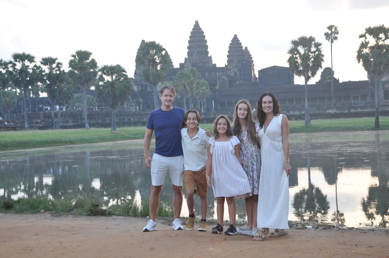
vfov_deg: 26.4
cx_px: 194
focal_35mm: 51
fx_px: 550
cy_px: 129
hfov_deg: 38.9
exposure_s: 1/125
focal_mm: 34
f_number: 7.1
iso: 640
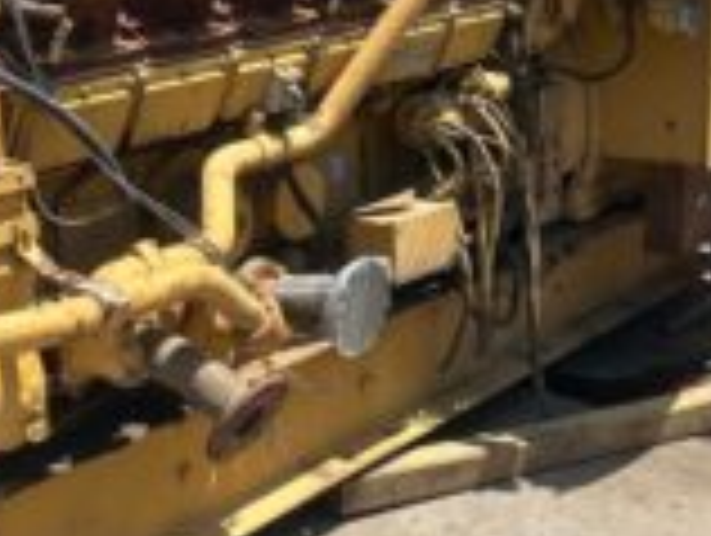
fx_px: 1522
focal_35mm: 74
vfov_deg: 19.9
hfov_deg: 26.1
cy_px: 162
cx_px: 225
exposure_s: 1/1776
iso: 50
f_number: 1.6
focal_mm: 5.1
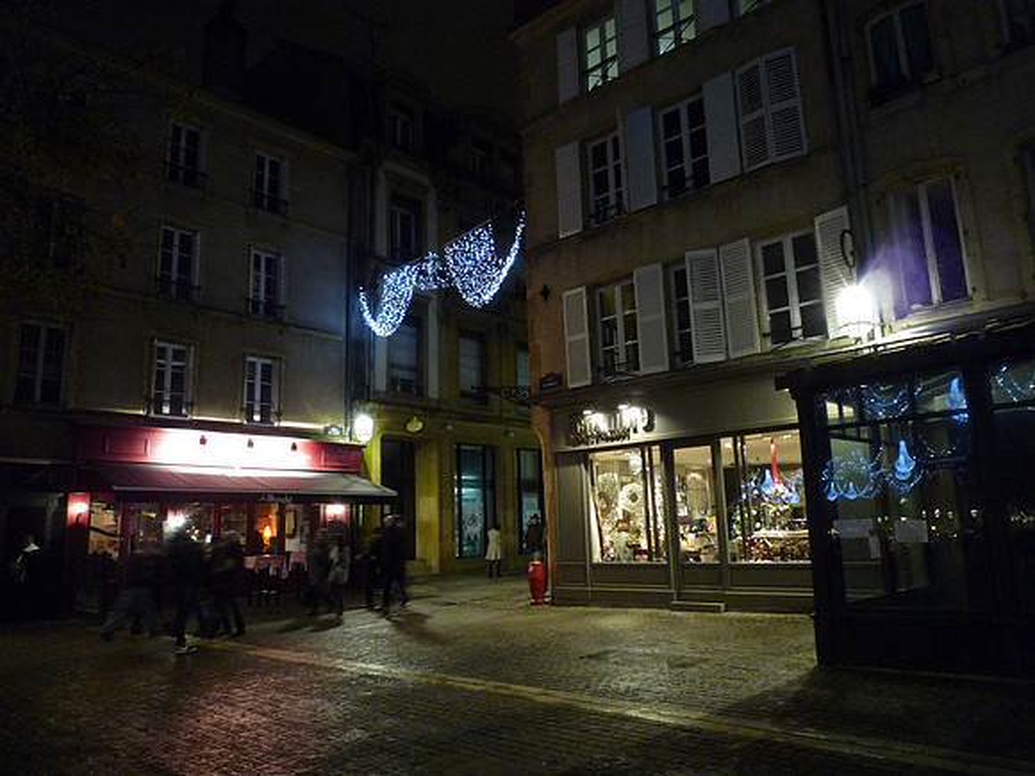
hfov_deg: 69.4
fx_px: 747
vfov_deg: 54.9
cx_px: 518
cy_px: 388
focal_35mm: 25
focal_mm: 4.4
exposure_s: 1/8
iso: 400
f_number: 2.8
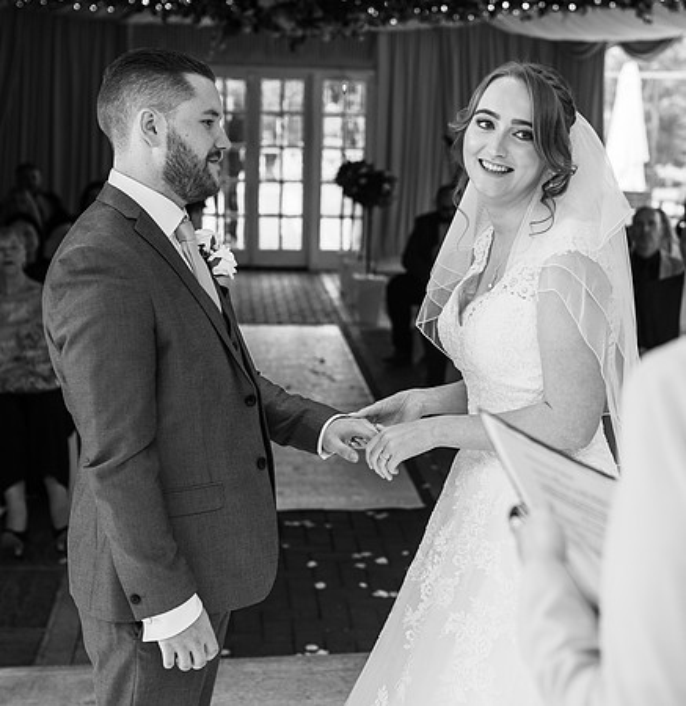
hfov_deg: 26.2
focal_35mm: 64
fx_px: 1460
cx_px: 471
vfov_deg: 27.2
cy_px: 297
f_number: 2.5
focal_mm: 35
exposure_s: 1/125
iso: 200
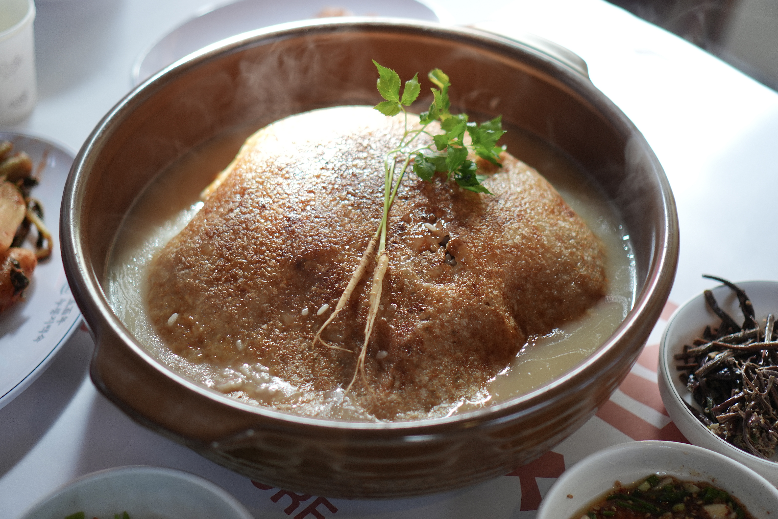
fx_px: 1134
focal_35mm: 52
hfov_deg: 37.9
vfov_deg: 25.8
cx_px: 389
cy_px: 260
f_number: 1.8
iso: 200
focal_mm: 35
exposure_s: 1/50
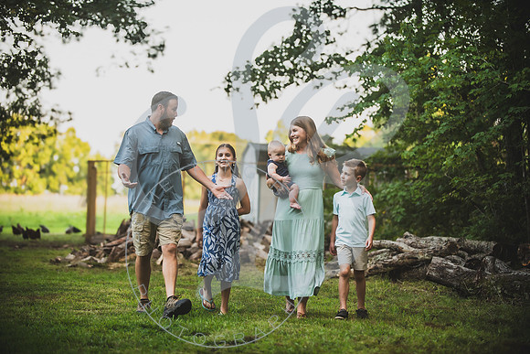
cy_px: 177
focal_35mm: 98
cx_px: 265
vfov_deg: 14.0
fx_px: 1443
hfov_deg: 20.8
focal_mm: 98
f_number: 2.8
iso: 500
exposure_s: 1/250
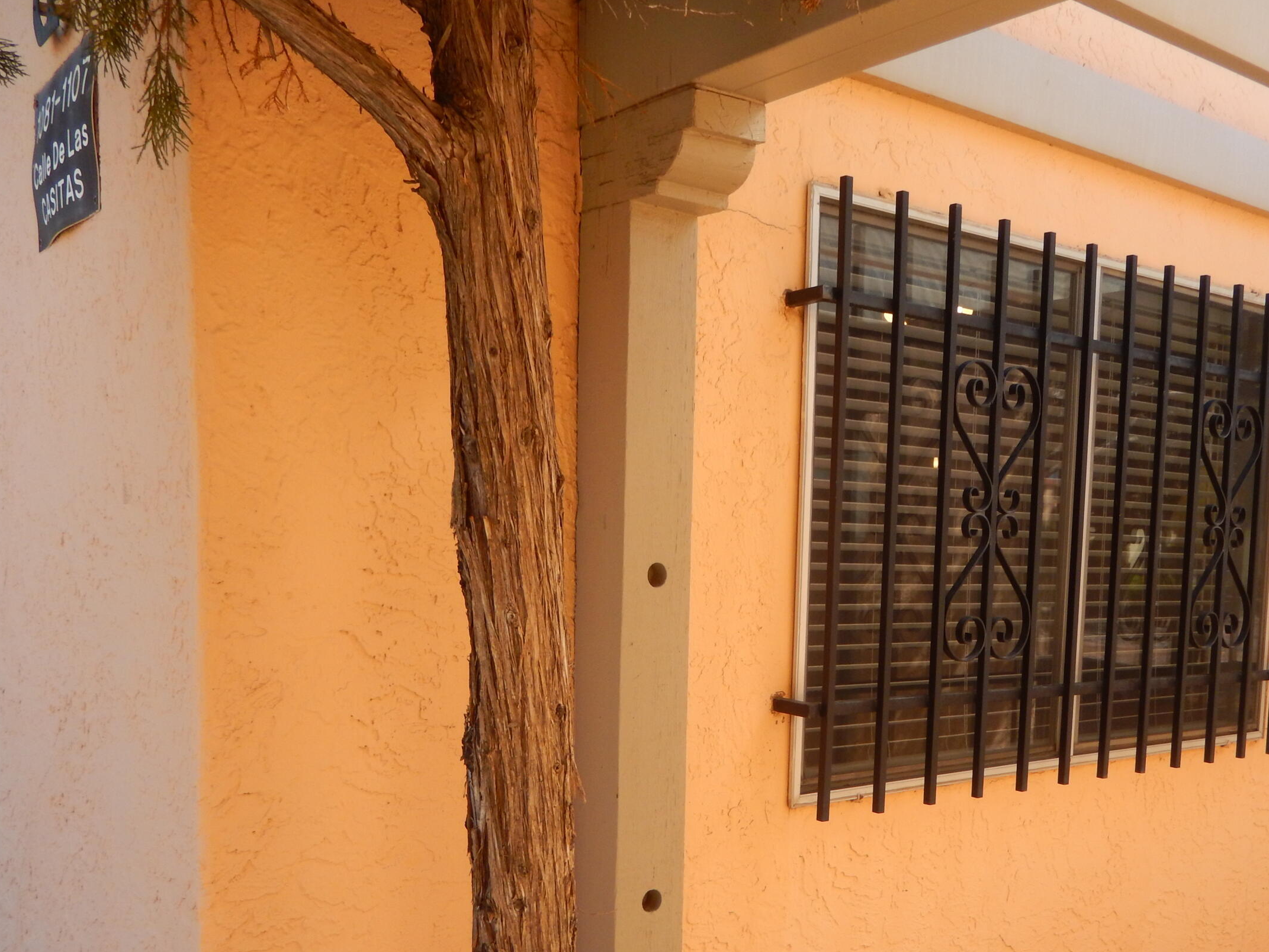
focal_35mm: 35
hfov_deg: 52.5
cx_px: 719
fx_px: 1283
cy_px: 634
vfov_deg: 40.2
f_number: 3.4
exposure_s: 1/320
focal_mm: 4.5
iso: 125
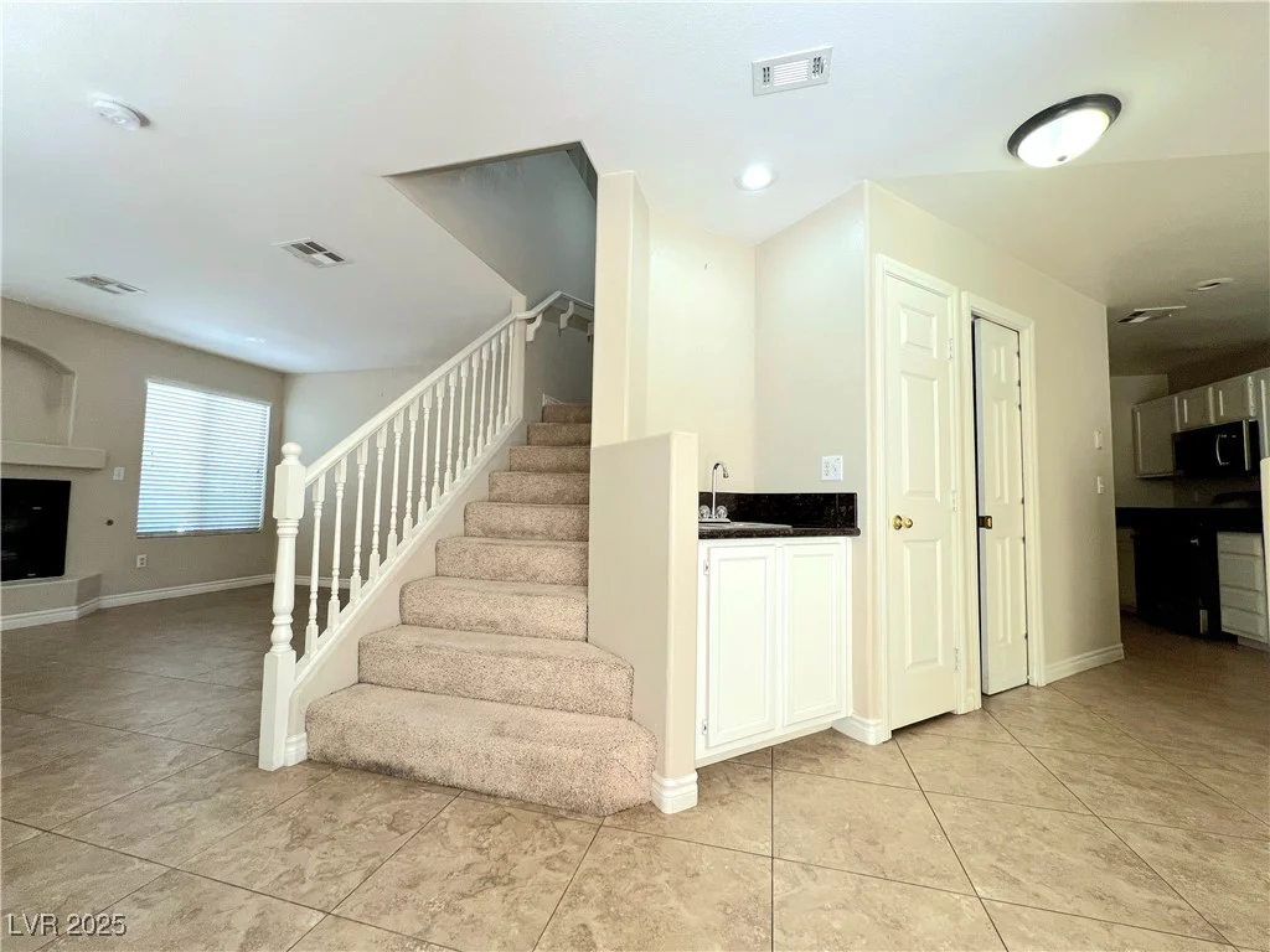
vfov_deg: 89.9
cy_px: 476
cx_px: 635
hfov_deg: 106.2
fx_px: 477
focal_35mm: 13
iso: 80
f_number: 1.8
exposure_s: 1/99
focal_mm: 1.57
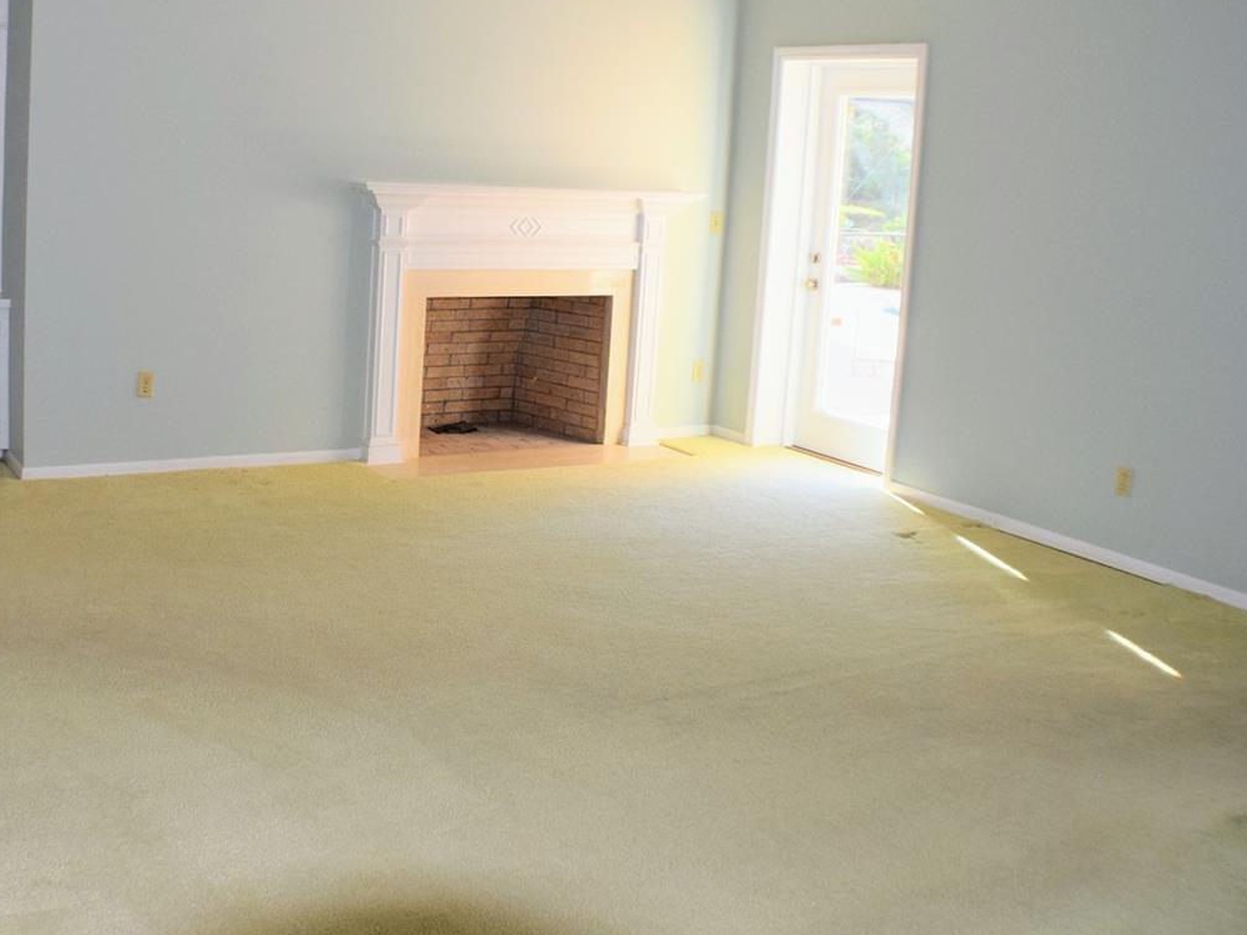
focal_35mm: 51
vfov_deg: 28.4
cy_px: 333
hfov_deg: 37.0
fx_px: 1837
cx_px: 389
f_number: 5.6
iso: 800
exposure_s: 1/125
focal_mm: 22
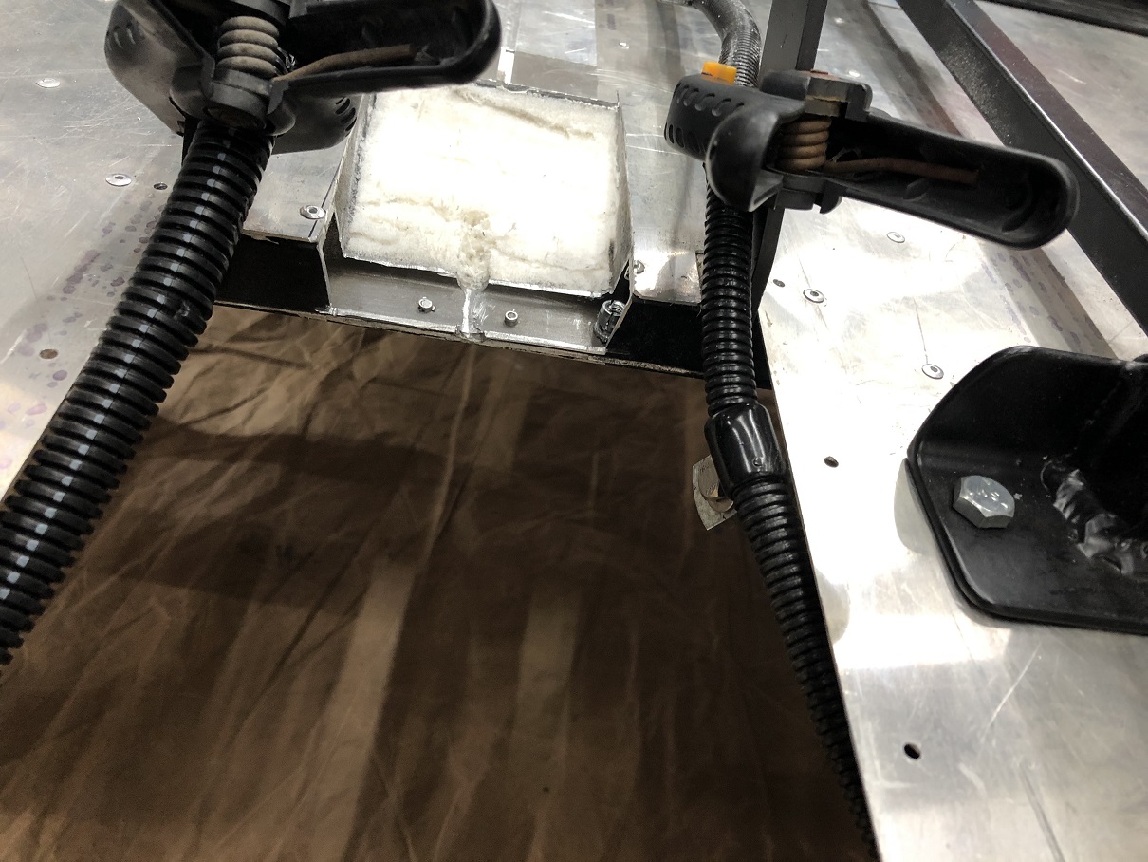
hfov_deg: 63.4
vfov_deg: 49.8
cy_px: 431
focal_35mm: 28
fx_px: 929
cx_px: 574
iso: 50
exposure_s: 1/15
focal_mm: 3.99
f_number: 1.8
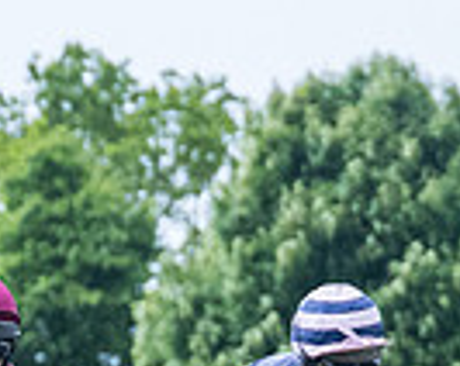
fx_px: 9543
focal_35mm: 702
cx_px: 809
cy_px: 584
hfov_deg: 2.8
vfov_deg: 2.2
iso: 2000
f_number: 4
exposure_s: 1/1600
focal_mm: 98
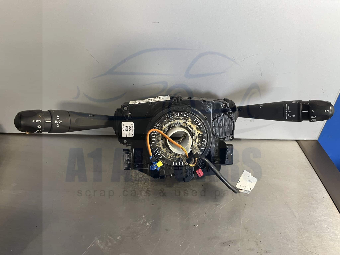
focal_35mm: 26
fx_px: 255
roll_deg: -2.5
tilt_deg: -39.4
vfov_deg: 53.1
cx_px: 170
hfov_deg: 67.3
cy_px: 128
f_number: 1.6
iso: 320
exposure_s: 1/50
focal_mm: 5.1
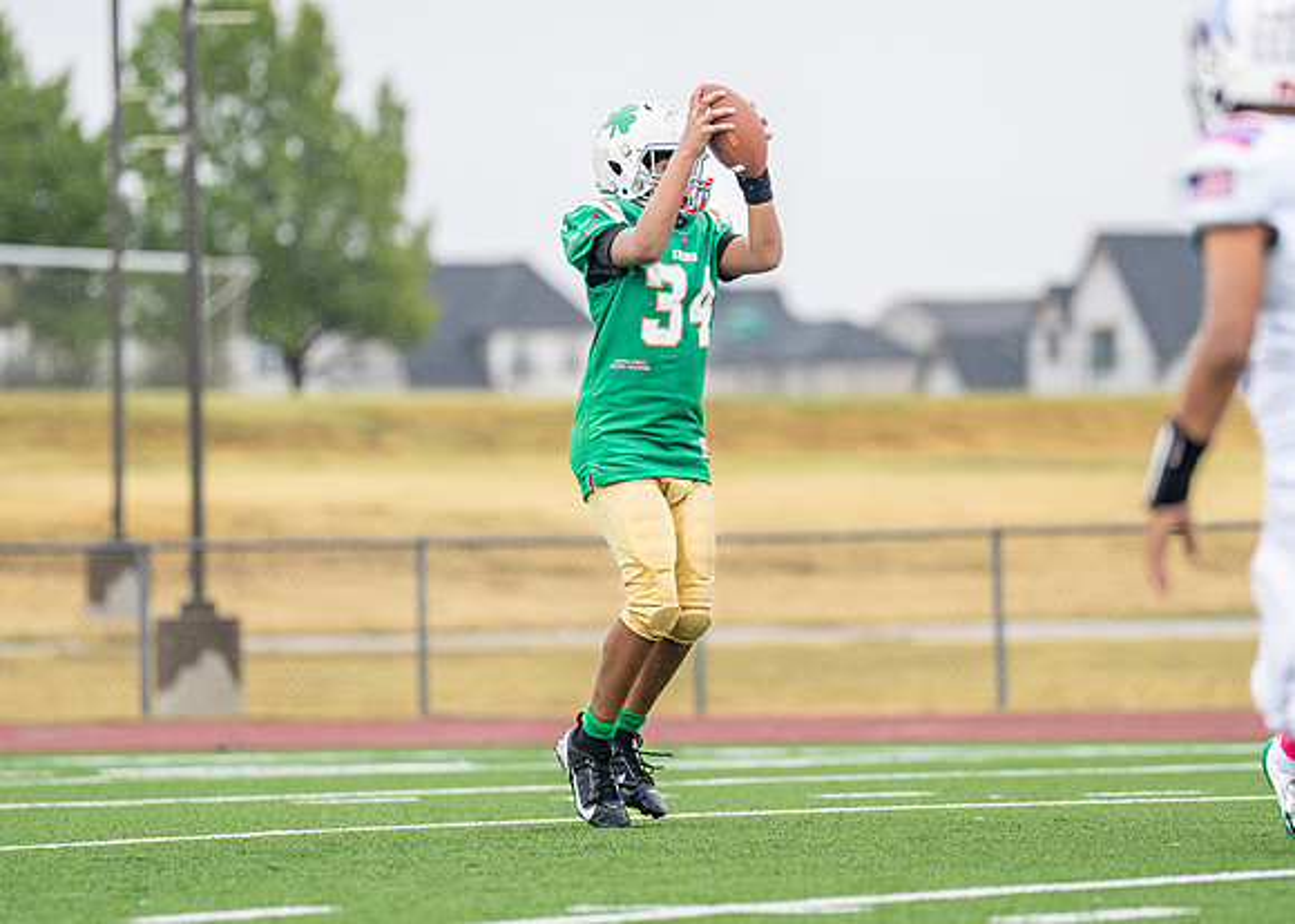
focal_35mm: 343
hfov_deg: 5.9
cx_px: 718
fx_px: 12603
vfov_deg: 4.2
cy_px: 493
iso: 400
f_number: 2.8
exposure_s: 1/1000
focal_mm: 200
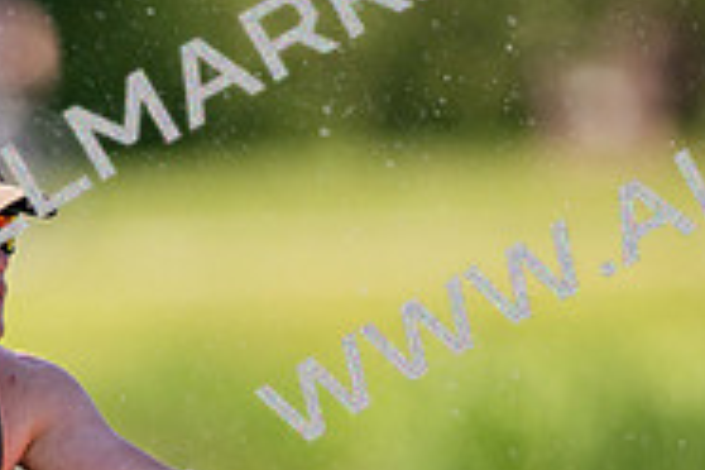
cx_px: -19
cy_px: 506
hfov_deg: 1.1
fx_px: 36657
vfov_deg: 0.7
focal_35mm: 1872
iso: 400
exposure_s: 1/2500
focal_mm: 600
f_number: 4
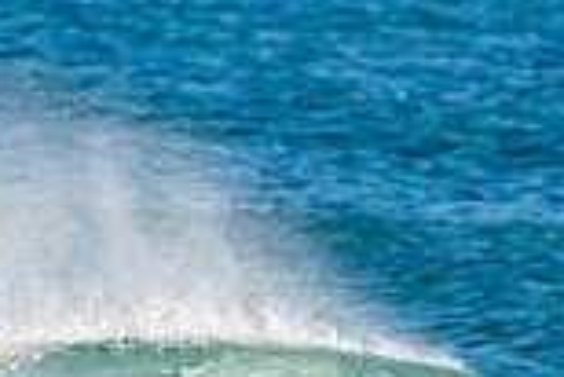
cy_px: 505
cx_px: 139
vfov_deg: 0.6
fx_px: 36129
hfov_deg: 0.9
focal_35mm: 2304
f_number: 6.3
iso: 64
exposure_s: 1/320
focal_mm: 500
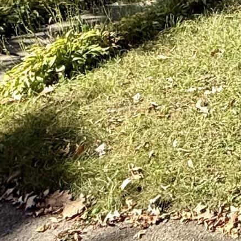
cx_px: 514
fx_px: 670
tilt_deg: +0.3
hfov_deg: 15.3
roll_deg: -0.6
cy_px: -160
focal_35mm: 85
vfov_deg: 17.5
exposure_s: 1/717
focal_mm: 2.22
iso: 50
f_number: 2.2
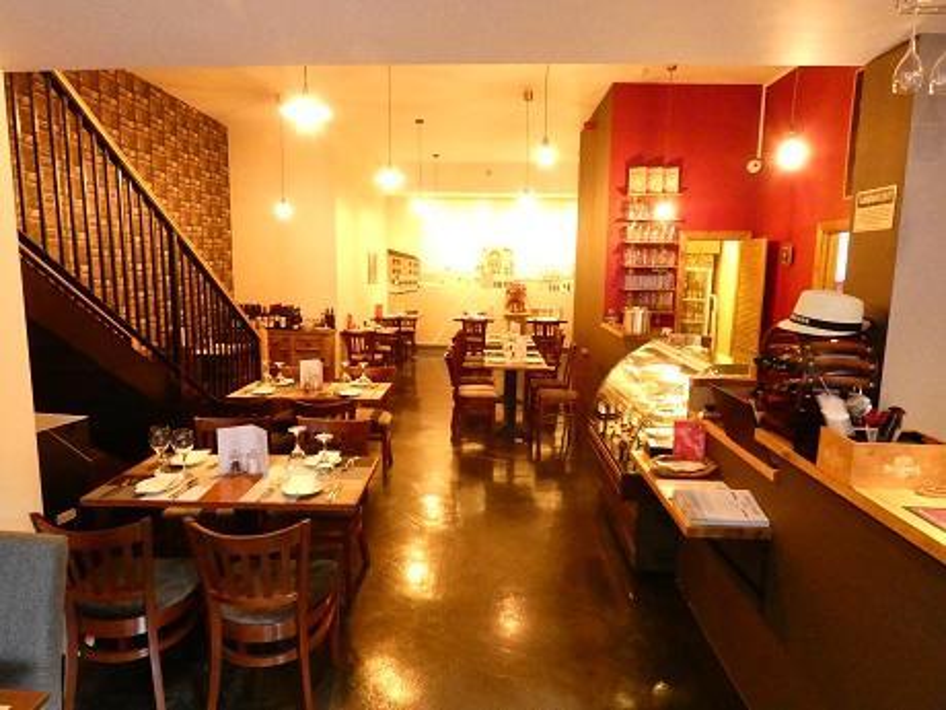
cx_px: 473
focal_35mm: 22
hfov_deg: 76.4
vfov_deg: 61.1
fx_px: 601
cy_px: 355
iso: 1600
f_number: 4
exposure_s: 1/15
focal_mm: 3.9
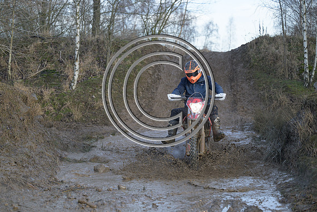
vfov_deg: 18.9
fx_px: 634
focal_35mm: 72
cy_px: 106
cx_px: 158
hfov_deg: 28.1
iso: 800
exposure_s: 1/1000
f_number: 3.2
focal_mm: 72
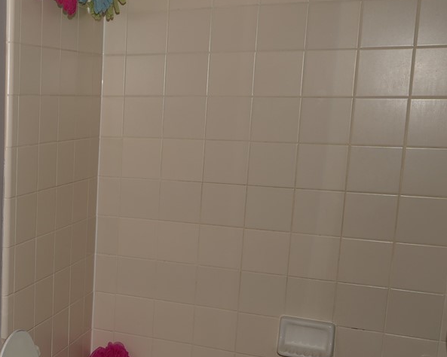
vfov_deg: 27.5
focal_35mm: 55
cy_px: 221
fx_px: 727
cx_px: -48
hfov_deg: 30.5
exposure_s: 1/60
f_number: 2.8
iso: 64
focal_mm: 16
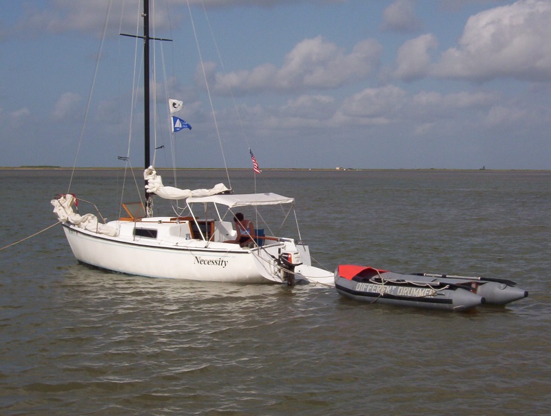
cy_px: 208
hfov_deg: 30.2
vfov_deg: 23.0
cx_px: 276
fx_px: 1021
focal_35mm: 64
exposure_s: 1/1230
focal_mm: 9.98
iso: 100
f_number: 6.7
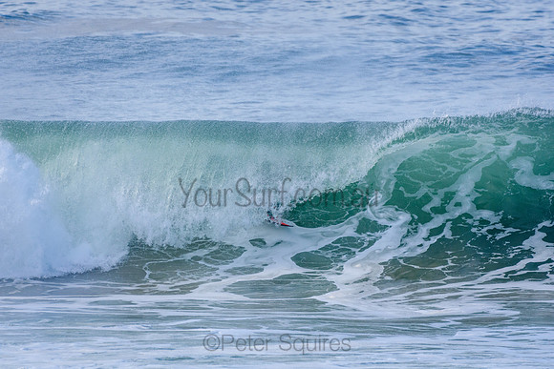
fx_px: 11544
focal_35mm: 750
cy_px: 184
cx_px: 277
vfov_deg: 1.8
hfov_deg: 2.7
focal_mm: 500
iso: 500
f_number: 5.6
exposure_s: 1/2000
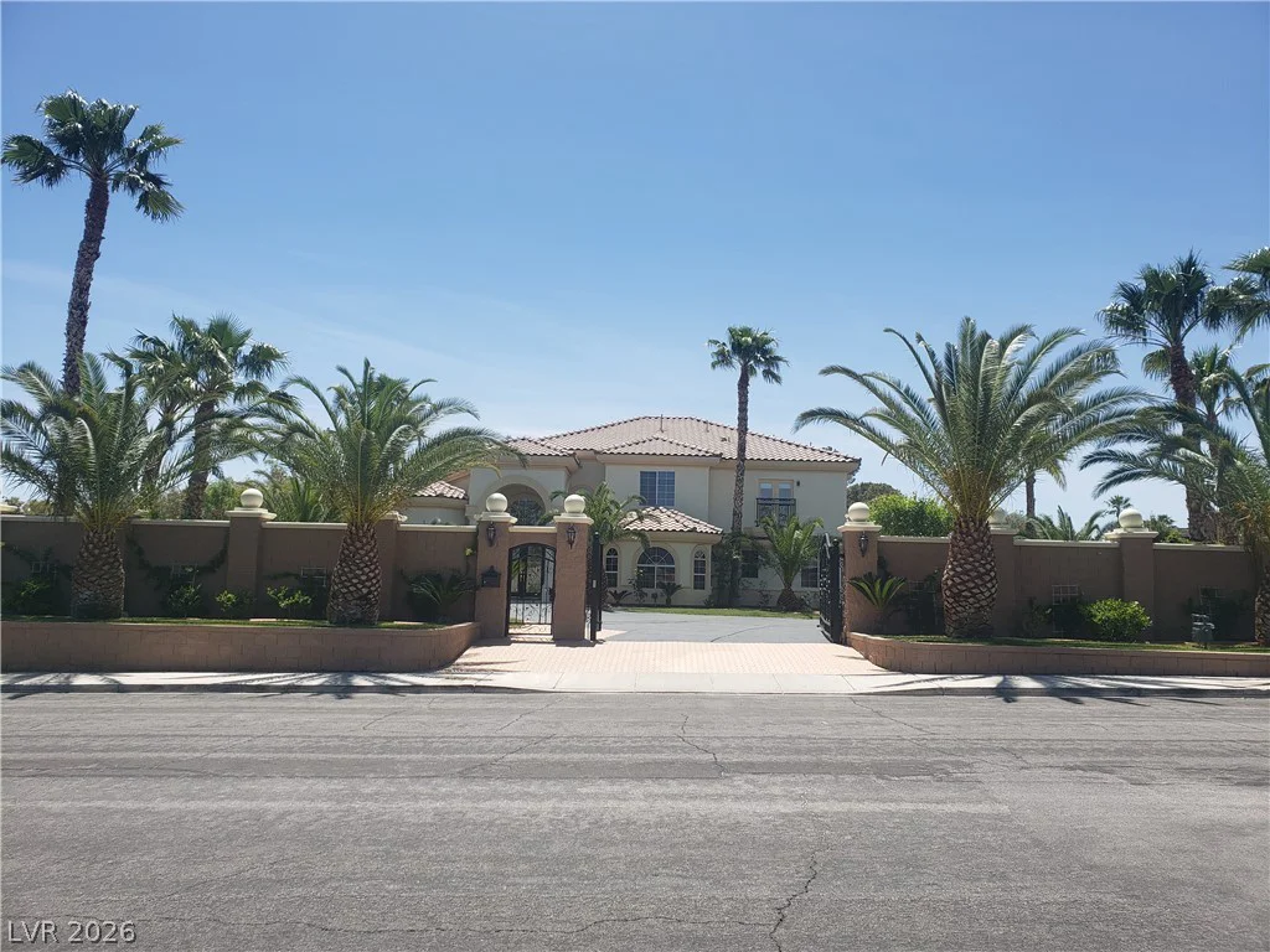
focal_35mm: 26
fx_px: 954
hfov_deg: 67.3
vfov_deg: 53.1
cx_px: 635
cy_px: 476
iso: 50
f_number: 2.4
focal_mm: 4.3
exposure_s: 1/1641
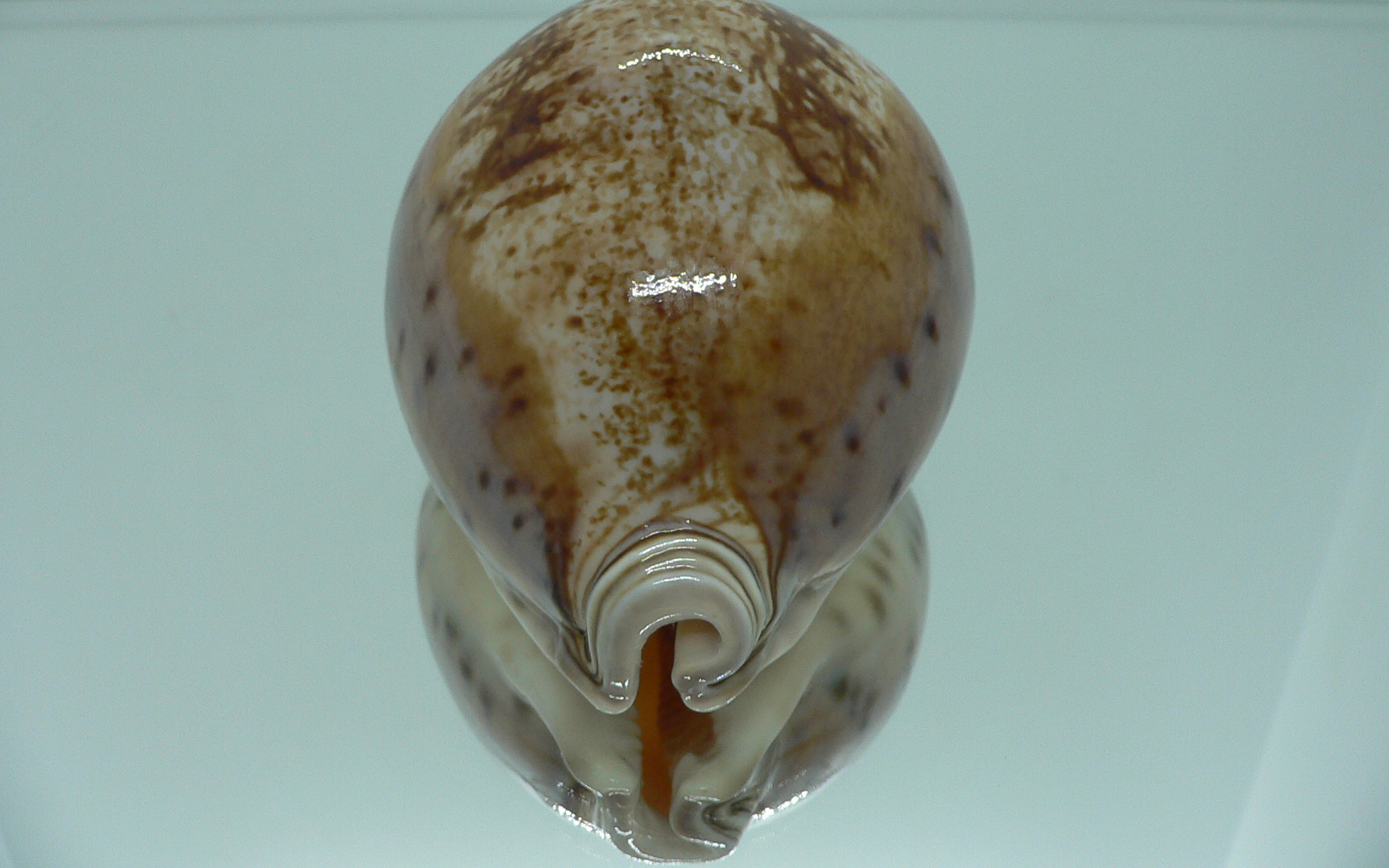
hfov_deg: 51.5
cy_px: 376
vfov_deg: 33.5
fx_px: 1438
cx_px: 690
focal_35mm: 38
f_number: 2.8
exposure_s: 1/60
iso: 80
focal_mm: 4.6
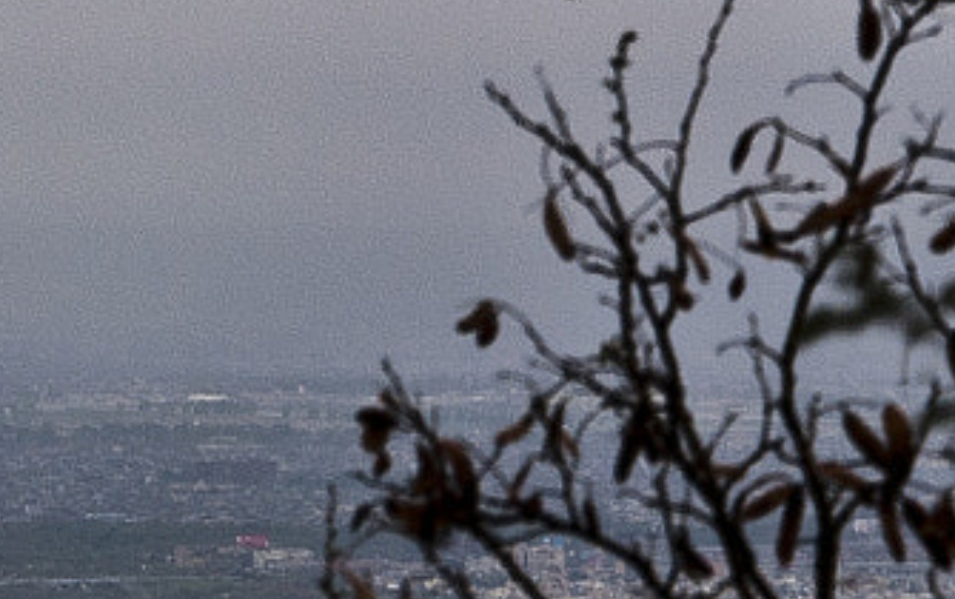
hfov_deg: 4.1
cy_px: 606
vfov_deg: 2.6
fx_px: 13285
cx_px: -815
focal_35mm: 510
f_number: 11
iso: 250
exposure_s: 1/80
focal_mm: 70
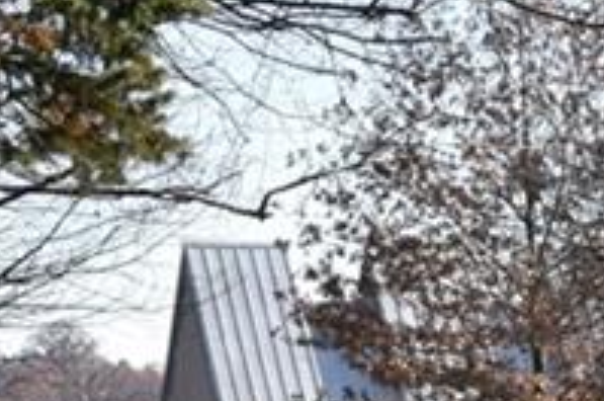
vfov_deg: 6.4
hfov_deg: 9.7
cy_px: 799
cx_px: 750
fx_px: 3494
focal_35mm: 209
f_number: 8
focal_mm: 27
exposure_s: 1/500
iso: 360
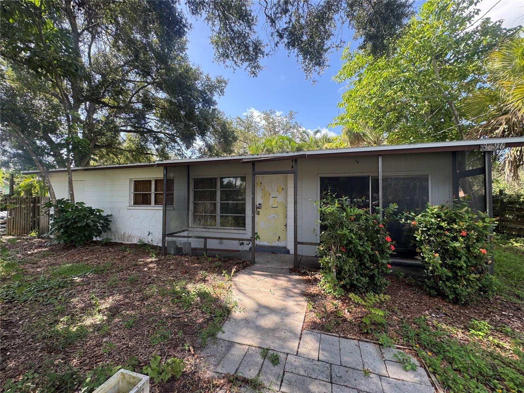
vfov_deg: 85.7
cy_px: 196
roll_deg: -0.3
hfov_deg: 102.1
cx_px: 262
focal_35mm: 14
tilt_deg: +1.2
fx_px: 212
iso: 40
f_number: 2.2
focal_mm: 2.22
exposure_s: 1/234
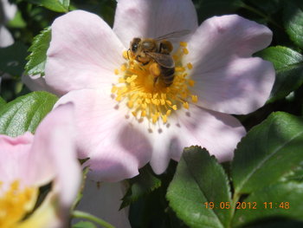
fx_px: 359
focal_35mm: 41
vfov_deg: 35.2
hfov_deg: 45.7
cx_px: 152
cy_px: 114
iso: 80
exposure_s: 1/400
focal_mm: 6.72
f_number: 5.5
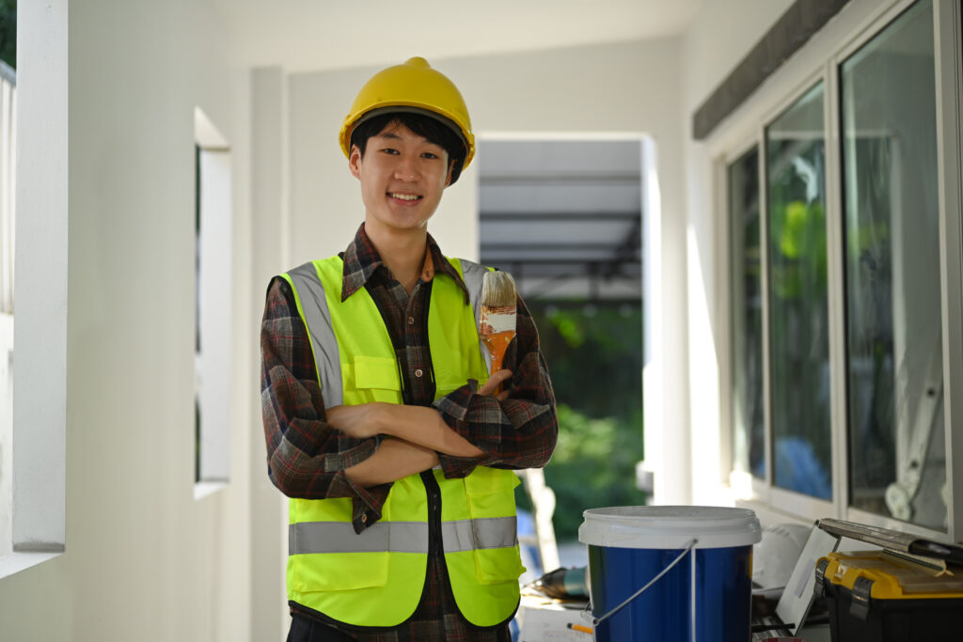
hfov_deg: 39.6
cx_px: 482
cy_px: 321
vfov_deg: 27.0
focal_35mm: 50
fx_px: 1338
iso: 200
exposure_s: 1/1250
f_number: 2
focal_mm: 50
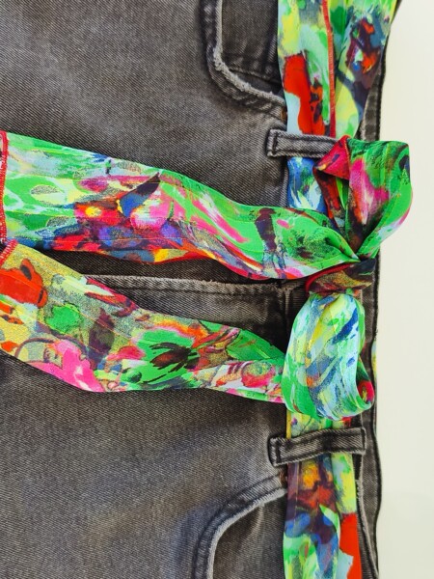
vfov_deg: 56.8
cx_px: 217
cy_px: 290
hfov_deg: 44.2
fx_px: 535
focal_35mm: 32
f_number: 1.65
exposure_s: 1/30
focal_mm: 6.14
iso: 50
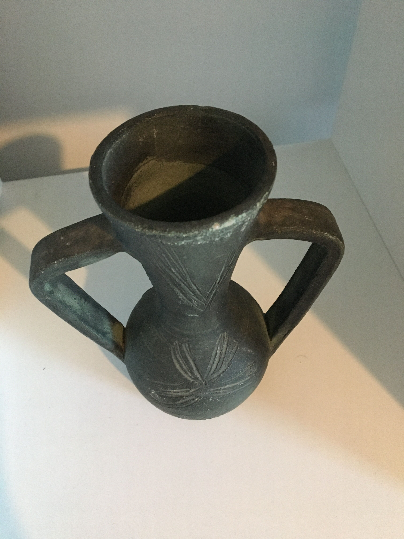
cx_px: 202
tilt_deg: -54.3
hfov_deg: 48.2
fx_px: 451
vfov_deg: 61.7
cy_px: 270
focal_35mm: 29
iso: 250
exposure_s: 1/17
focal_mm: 4.15
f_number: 2.2
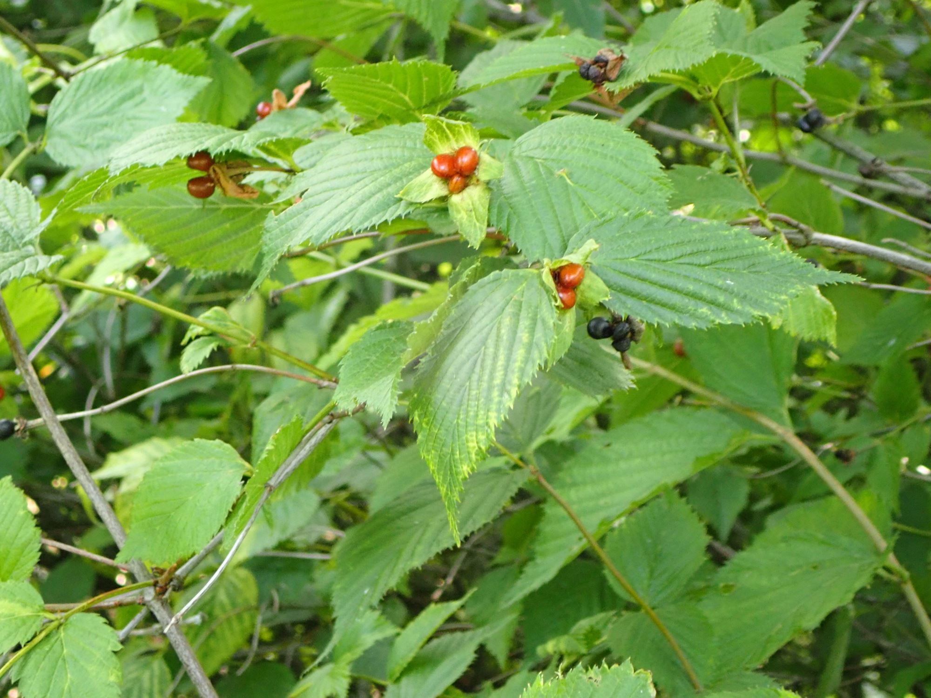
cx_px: 466
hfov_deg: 19.6
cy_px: 349
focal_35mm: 100
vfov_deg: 14.8
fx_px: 2690
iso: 800
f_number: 4.9
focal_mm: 18
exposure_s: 1/80
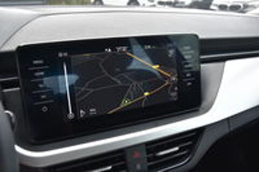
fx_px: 248
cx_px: 130
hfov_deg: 55.2
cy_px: 86
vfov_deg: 38.3
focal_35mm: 34
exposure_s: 1/125
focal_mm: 23
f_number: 5.6
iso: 400
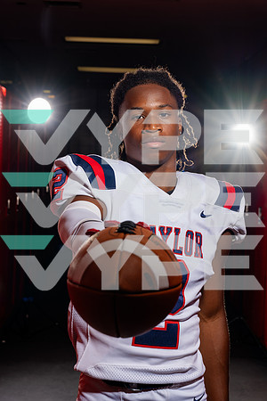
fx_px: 779
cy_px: 200
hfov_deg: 19.5
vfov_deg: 28.8
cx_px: 134
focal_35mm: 70
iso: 160
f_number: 9
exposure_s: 1/250
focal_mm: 70
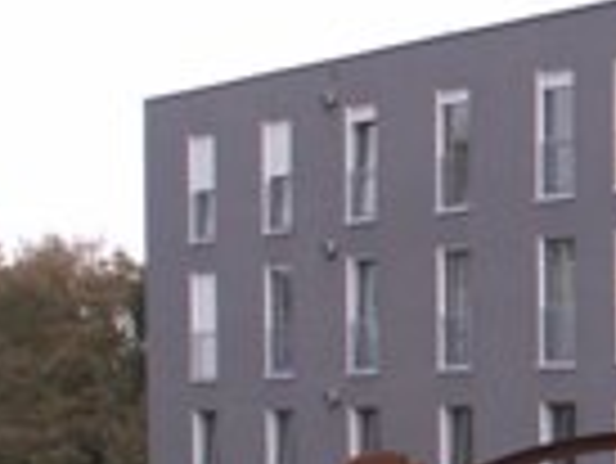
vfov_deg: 11.4
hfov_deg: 13.8
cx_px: 1088
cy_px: 502
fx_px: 2280
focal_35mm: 128
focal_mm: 5.86
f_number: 3.5
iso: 50
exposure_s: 1/60
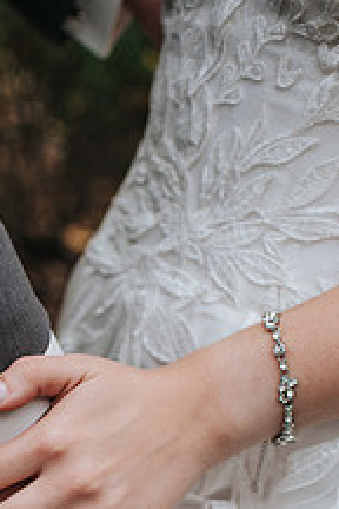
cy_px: 516
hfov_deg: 18.5
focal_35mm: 73
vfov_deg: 26.2
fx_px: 1031
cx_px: 66
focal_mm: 35
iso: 100
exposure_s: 1/640
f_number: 2.8
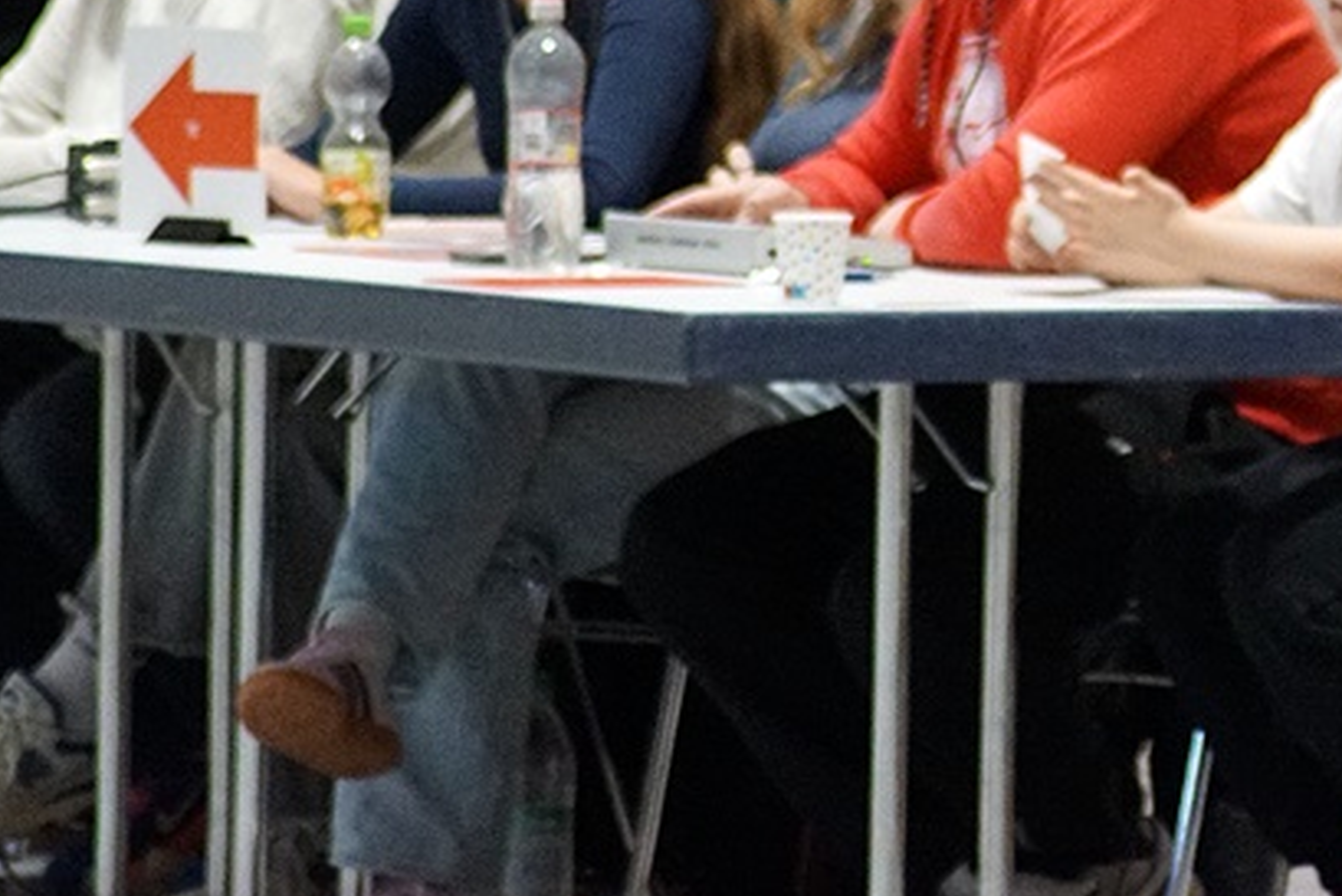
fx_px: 22130
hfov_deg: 3.5
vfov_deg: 2.3
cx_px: 1834
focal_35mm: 593
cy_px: -364
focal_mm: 135
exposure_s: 1/250
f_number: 4.5
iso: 3200
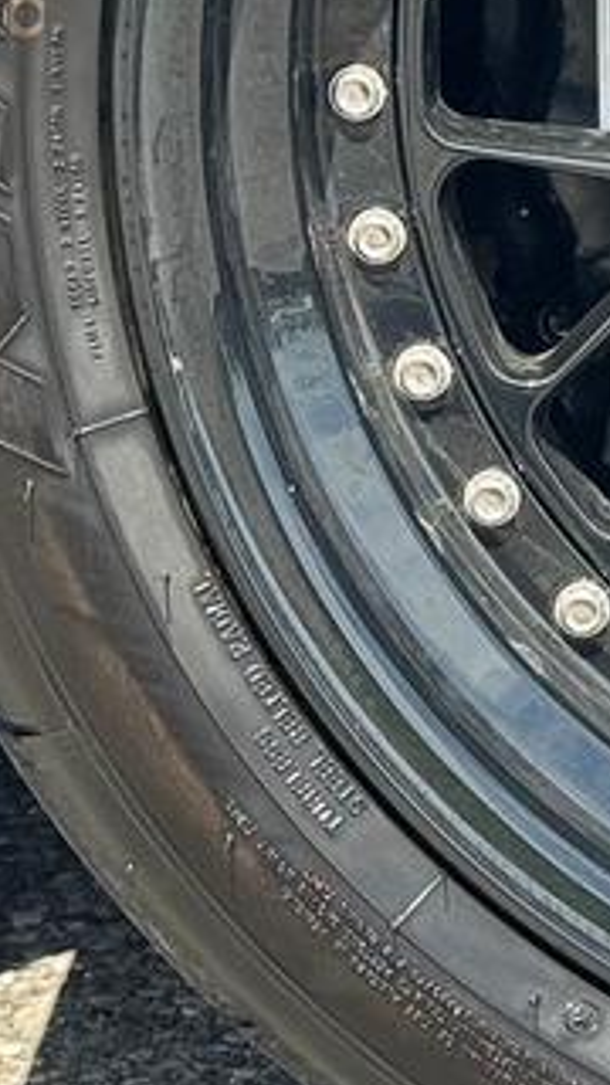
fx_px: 6010
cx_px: 1125
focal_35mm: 209
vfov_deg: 10.2
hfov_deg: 5.7
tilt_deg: -12.2
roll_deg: +1.8
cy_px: -27
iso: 64
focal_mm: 6.76
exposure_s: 1/747
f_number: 1.78
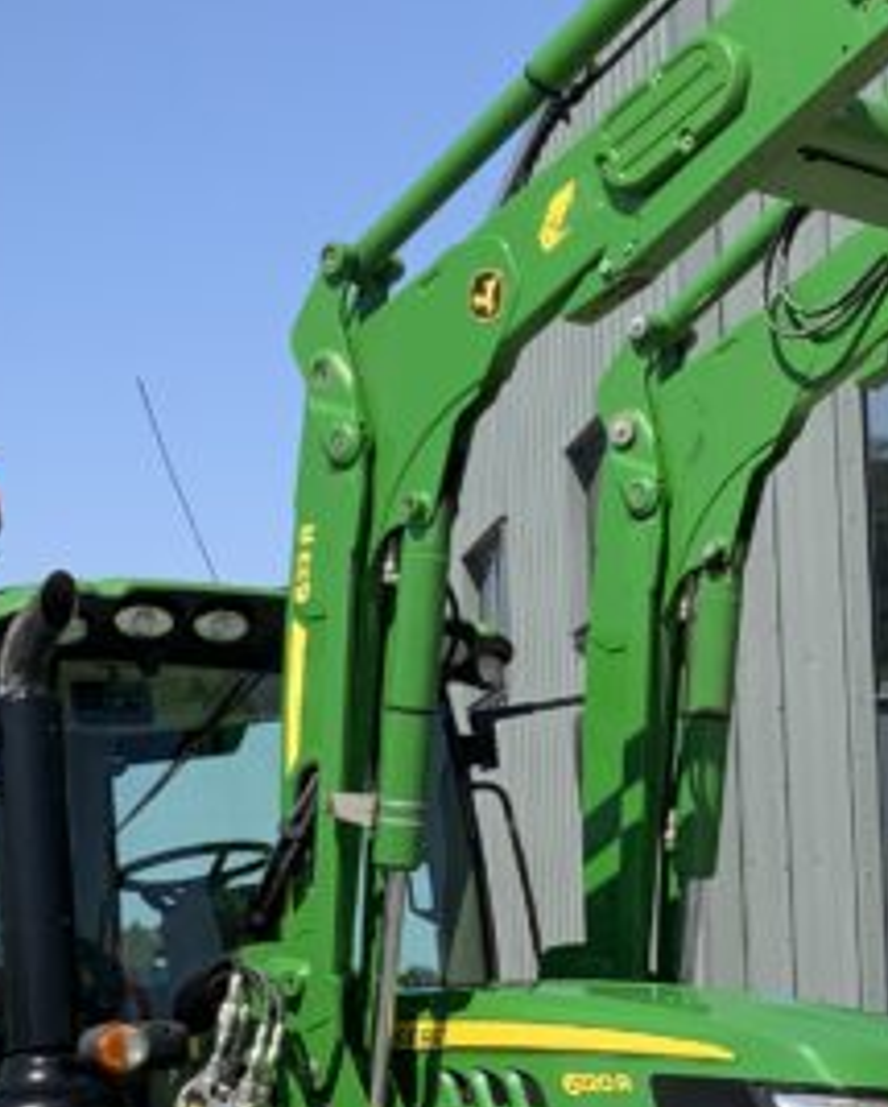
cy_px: 772
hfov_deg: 14.2
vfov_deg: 17.7
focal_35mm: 108
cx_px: 731
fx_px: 3542
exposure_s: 1/1675
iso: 16
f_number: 1.8
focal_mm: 3
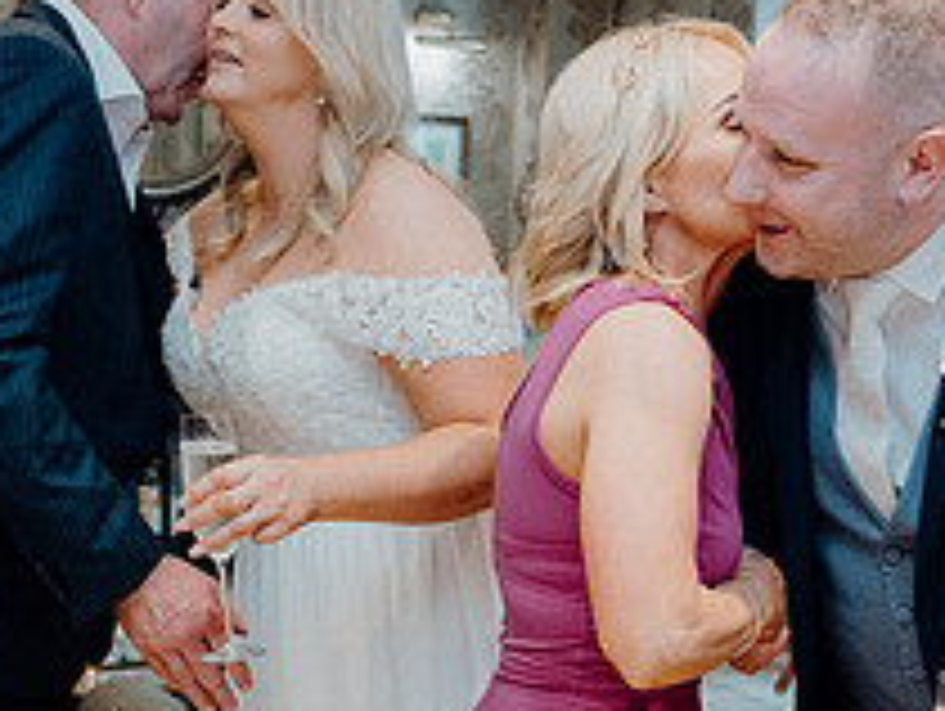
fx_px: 1886
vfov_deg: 21.2
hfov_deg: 27.9
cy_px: 520
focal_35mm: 69
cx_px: 670
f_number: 3.5
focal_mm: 26
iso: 2500
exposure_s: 1/160
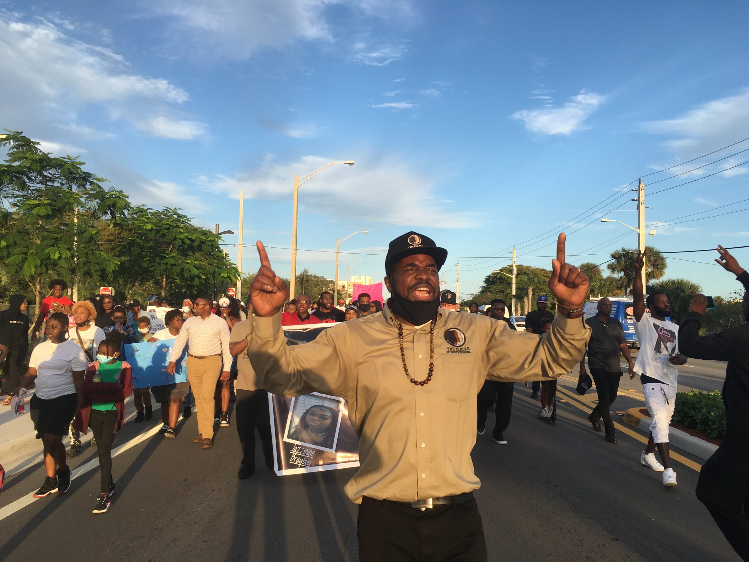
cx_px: 374
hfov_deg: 61.7
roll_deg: +0.8
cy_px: 281
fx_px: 627
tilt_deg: +2.8
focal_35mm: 29
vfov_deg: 48.2
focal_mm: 4.15
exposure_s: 1/705
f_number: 2.2
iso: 25
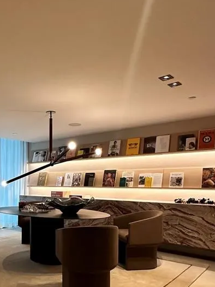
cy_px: 181
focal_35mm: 32
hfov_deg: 42.7
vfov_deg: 56.1
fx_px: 265
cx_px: 51
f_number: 2.2
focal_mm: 2.22
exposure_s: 1/120
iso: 320
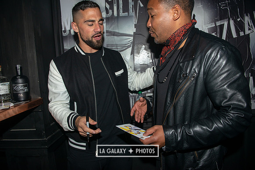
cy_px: 85
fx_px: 170
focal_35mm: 24
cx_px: 128
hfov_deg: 73.7
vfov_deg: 53.2
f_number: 5
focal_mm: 24
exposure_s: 1/160
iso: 320
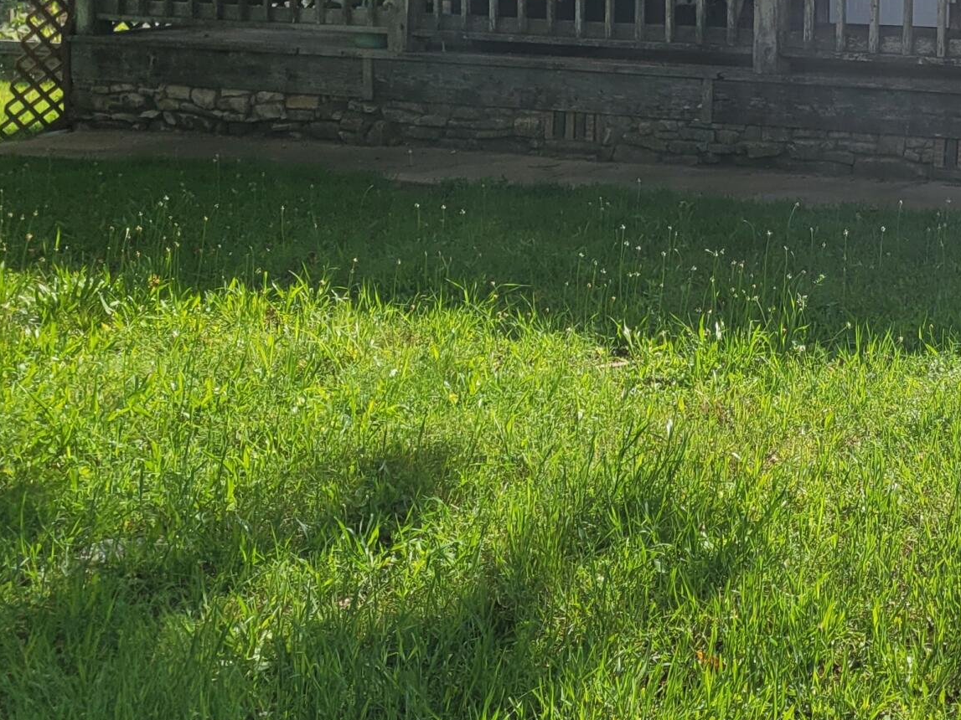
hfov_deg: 25.4
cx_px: 1175
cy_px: -87
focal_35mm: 68
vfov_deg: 20.5
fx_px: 1888
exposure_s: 1/1756
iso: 40
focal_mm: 5.4
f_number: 1.8
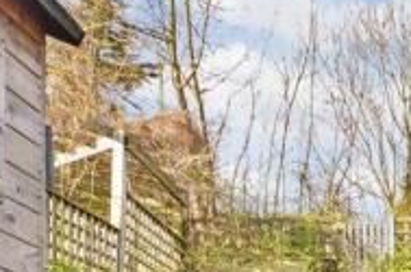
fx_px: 831
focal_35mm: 73
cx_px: 483
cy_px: 407
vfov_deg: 16.9
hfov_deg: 25.2
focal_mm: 14
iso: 200
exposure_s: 1/20
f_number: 11
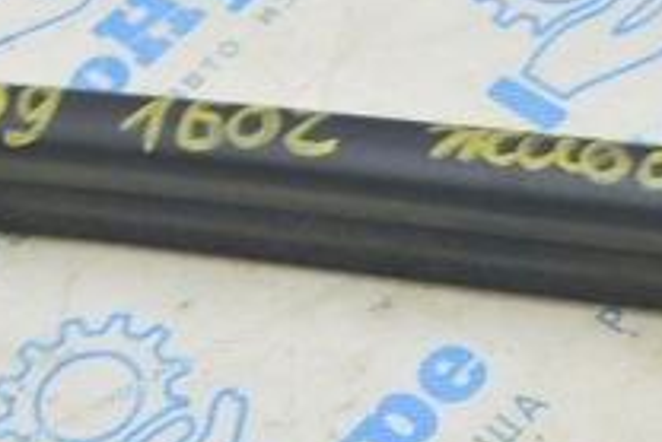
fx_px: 2539
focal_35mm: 138
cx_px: 417
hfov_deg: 14.8
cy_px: 300
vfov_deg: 9.9
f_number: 5.6
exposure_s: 1/20
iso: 400
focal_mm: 30
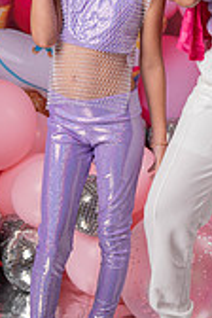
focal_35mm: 91
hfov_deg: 14.9
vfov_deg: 22.0
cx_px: 182
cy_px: 44
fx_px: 804
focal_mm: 34
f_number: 3.2
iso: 50
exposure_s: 1/250
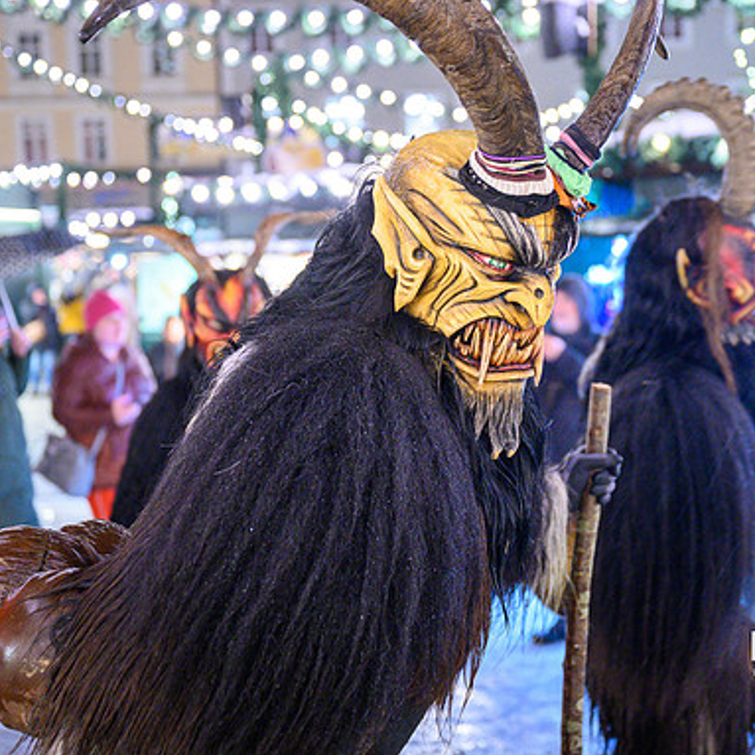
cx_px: 473
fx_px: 1555
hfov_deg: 27.2
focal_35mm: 63
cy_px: 377
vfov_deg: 27.3
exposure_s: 1/60
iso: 3600
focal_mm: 49
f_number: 2.8
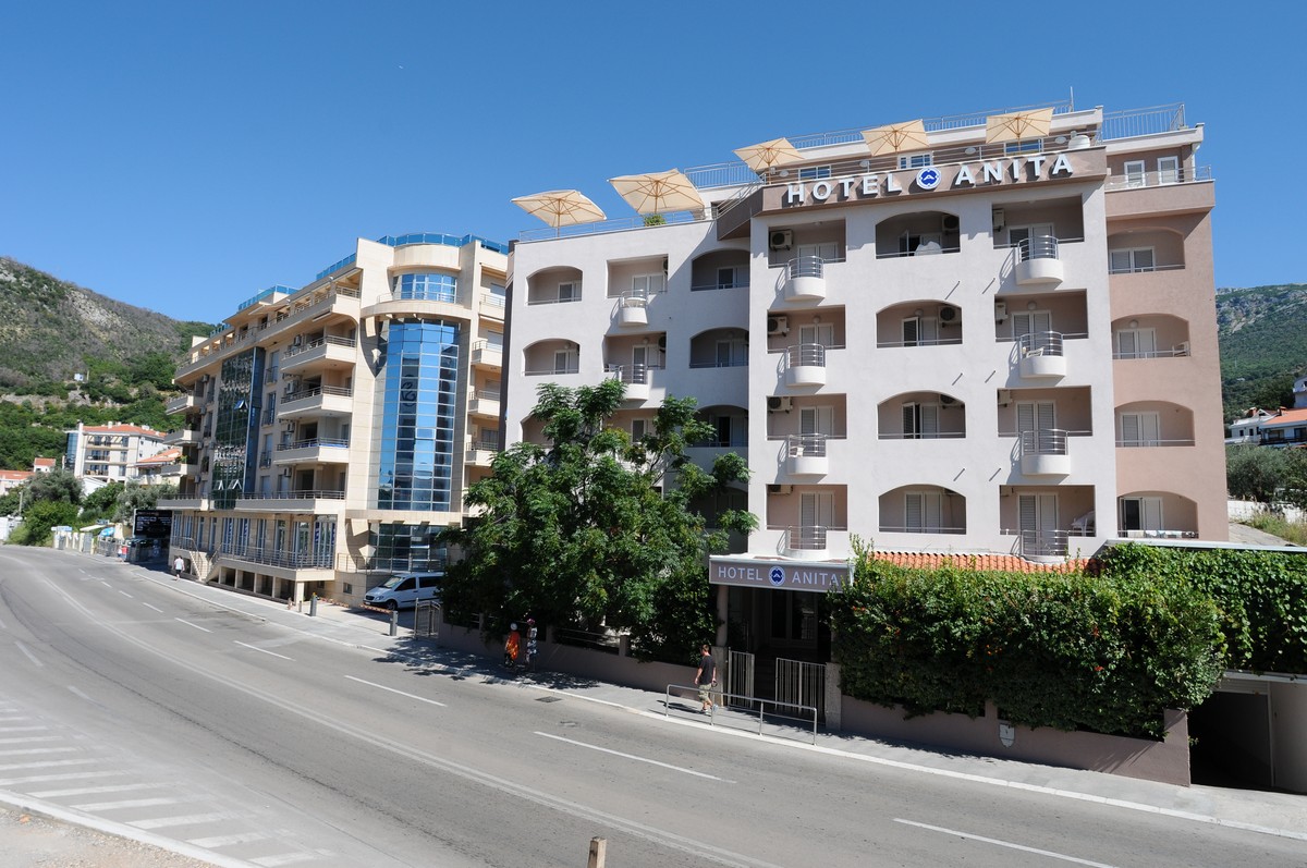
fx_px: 761
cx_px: 654
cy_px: 434
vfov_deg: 59.4
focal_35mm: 21
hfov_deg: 81.3
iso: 200
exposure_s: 1/320
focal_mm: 14
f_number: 9
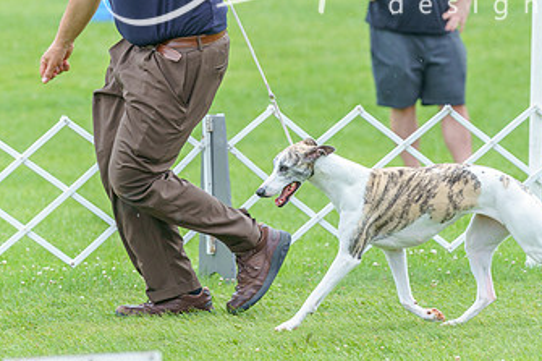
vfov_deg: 4.1
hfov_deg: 6.2
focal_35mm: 331
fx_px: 4981
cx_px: 337
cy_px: 54
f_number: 5
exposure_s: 1/800
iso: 400
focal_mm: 191
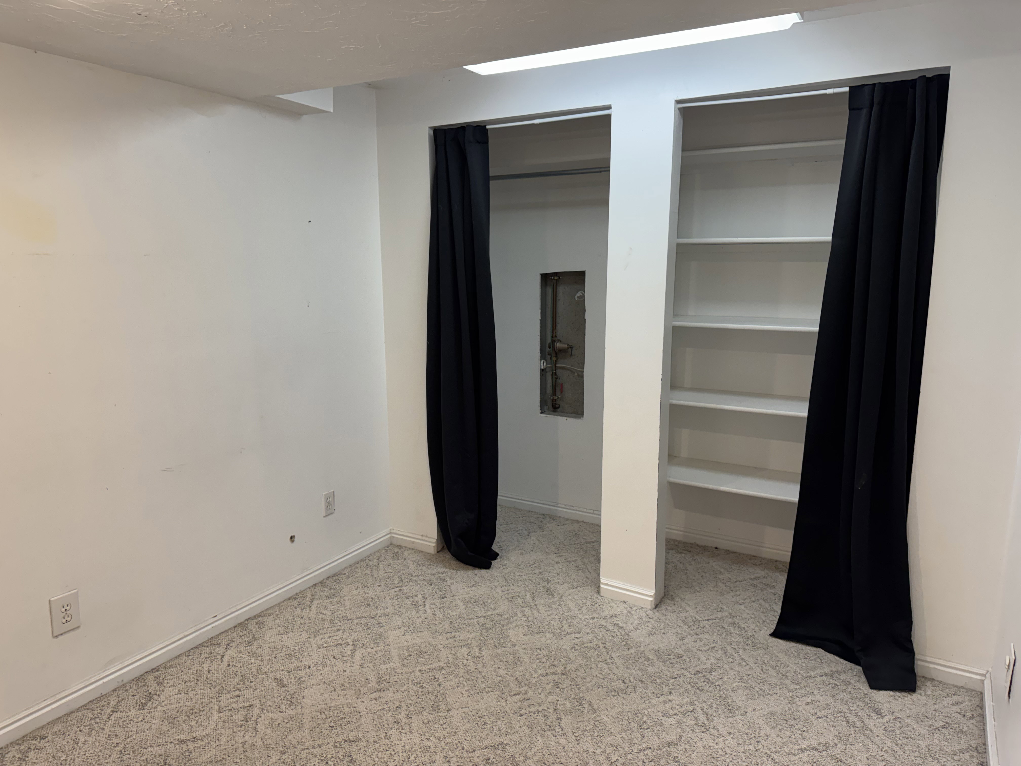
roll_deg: -0.8
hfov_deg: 71.6
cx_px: 510
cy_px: 383
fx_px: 708
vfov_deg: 56.8
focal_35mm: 24
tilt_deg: -10.6
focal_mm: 6.76
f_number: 1.78
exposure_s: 1/120
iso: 200
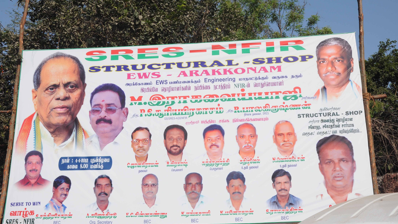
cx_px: 200
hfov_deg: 49.9
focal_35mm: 41
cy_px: 124
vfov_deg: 29.3
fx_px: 428
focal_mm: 25
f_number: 20
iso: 250
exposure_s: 1/160
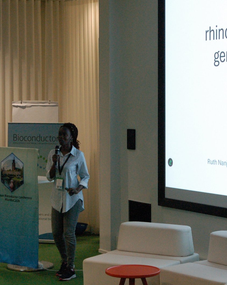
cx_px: 135
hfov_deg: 14.4
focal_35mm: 107
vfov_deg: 17.9
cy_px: 140
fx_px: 899
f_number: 5.6
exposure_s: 1/125
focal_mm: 40
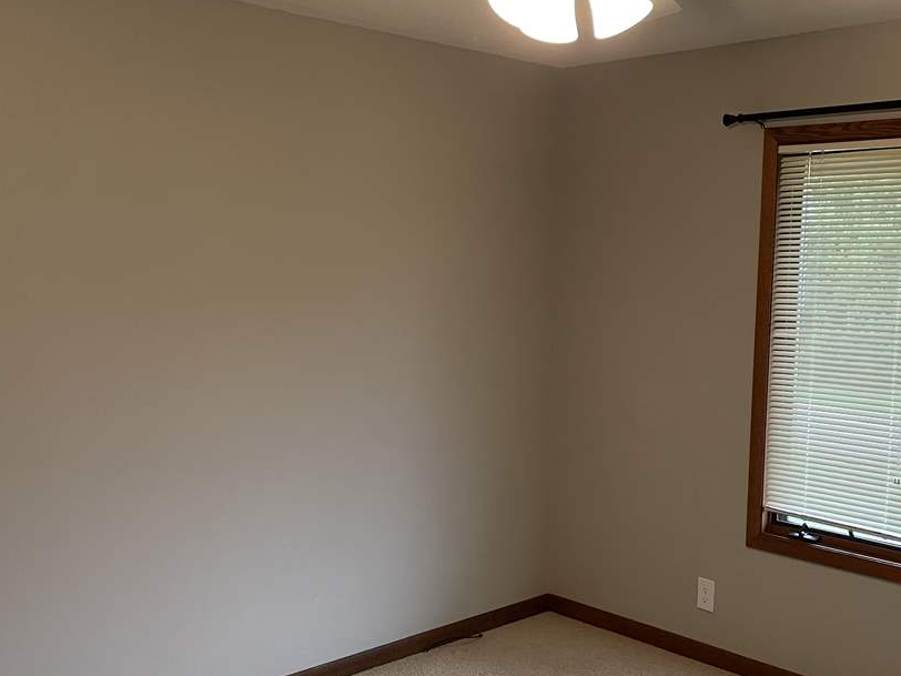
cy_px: 381
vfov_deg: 35.1
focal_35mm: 41
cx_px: 558
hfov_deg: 45.4
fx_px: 1067
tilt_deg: -5.8
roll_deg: -0.8
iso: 200
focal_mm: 4.2
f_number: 1.6
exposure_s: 1/60
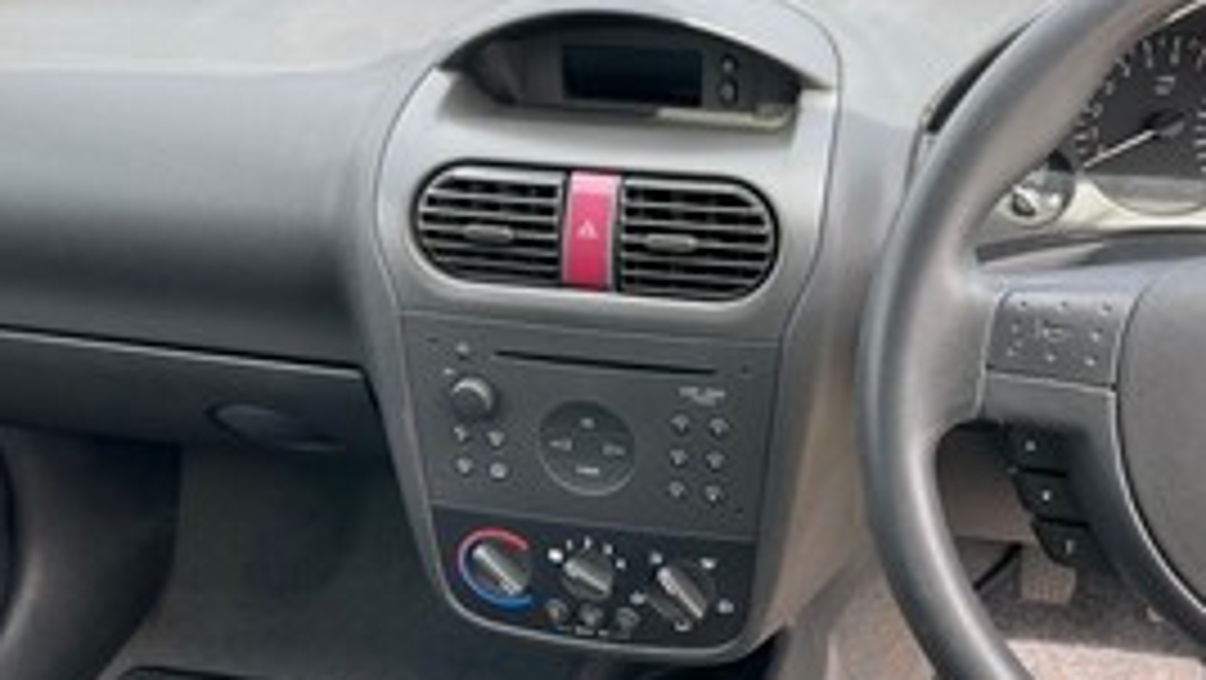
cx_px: 702
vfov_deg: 32.0
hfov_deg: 53.7
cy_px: 396
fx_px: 1184
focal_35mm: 37
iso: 32
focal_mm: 4.2
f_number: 1.6
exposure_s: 1/222
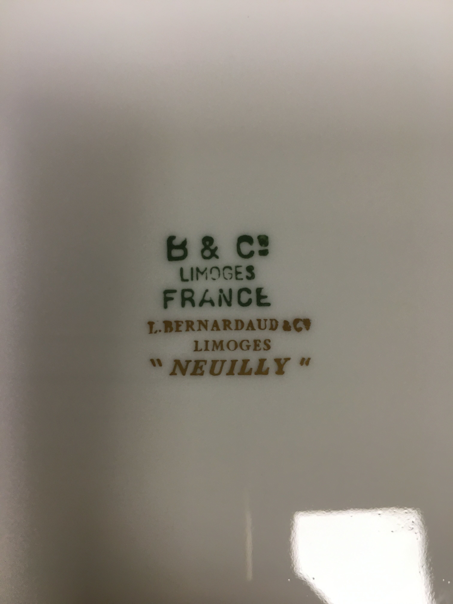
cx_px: 226
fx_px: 506
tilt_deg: -82.3
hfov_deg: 48.2
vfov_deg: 61.7
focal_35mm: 29
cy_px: 302
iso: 50
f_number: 2.2
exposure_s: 1/33
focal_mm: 4.15
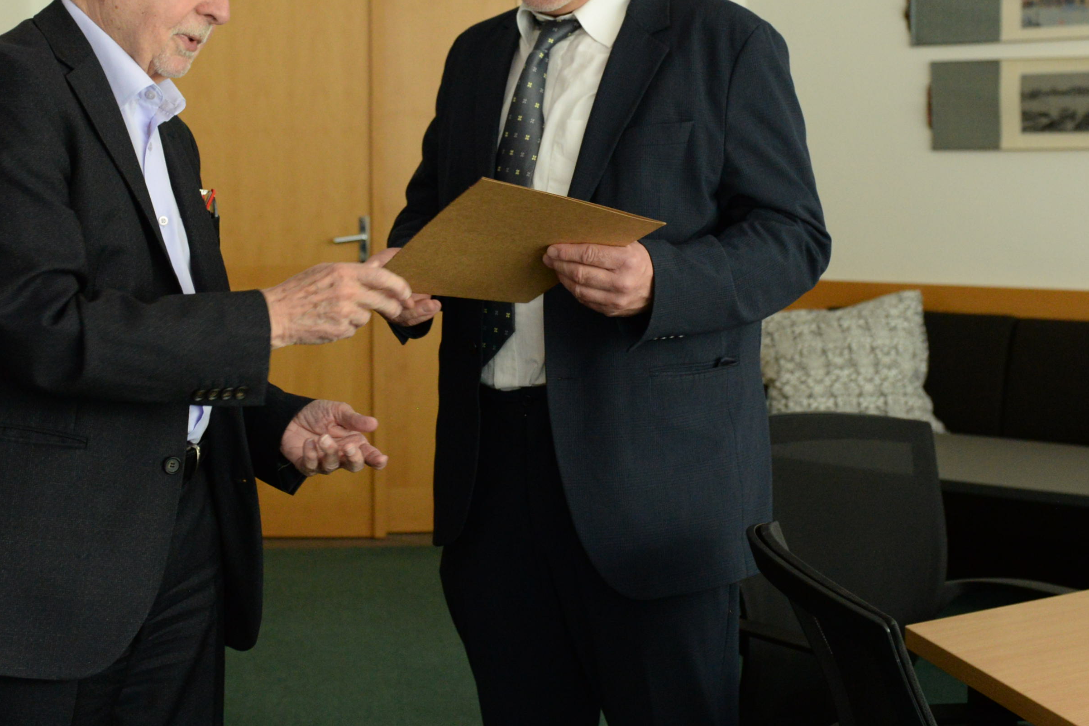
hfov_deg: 33.3
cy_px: 202
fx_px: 1815
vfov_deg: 22.5
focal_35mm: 60
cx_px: 448
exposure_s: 1/125
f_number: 4
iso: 2500
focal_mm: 32
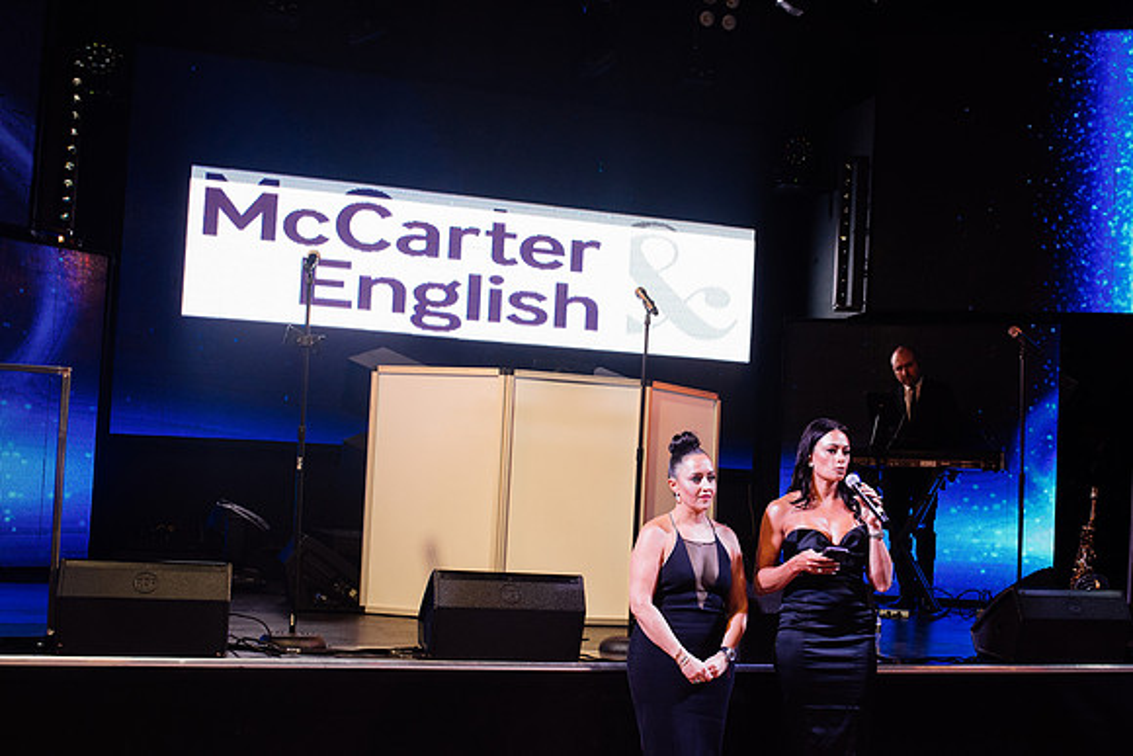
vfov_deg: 30.7
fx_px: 1374
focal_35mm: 44
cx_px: 688
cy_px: 452
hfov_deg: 44.5
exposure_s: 1/200
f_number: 4.5
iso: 2000
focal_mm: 35
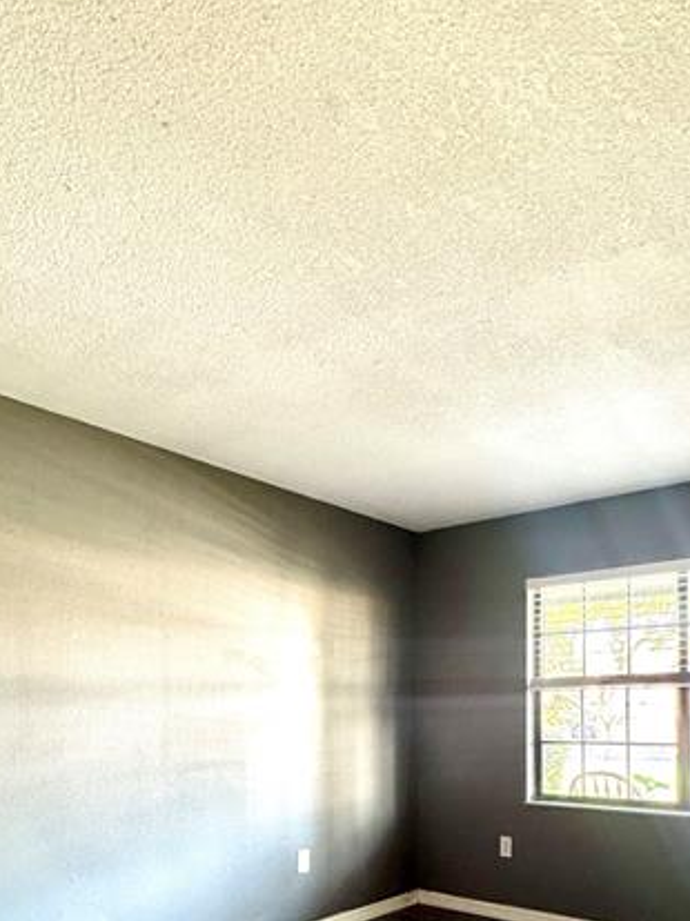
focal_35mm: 26
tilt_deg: +0.5
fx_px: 692
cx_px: 512
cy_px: 710
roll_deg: +0.0
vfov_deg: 62.7
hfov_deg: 50.9
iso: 320
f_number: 2.2
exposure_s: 1/60
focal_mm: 2.22
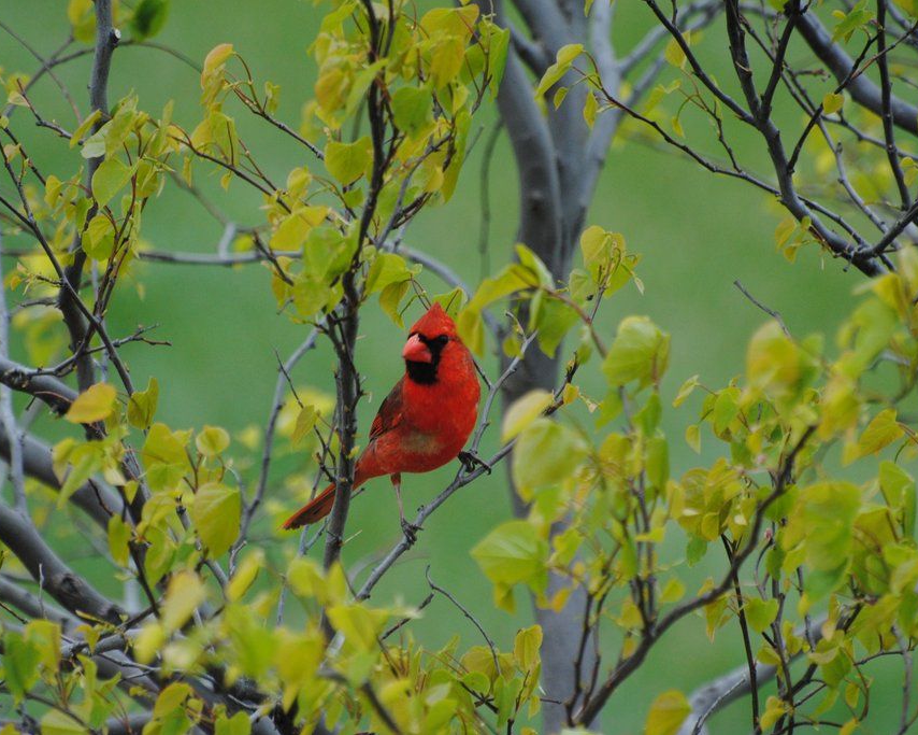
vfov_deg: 3.1
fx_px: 13773
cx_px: 431
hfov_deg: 3.8
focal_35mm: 507
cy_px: 368
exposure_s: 1/500
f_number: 5.6
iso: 450
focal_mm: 300
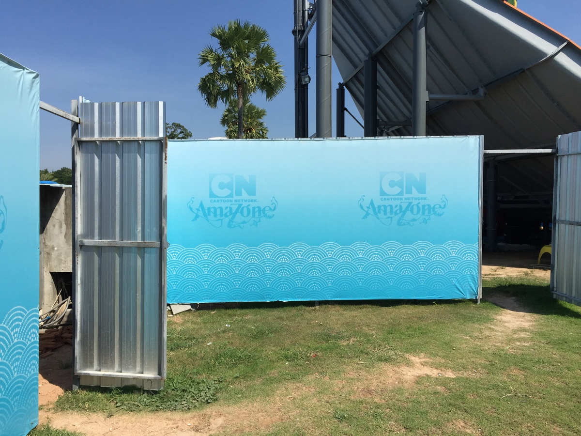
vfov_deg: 48.2
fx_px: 487
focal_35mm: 29
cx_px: 290
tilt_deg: -1.8
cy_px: 218
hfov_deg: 61.7
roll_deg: -0.9
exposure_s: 1/3300
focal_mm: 4.15
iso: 32
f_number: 2.2
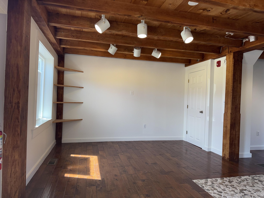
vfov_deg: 56.8
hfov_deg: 71.6
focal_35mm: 24
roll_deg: -1.5
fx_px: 183
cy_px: 99
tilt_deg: +0.4
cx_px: 132
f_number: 1.78
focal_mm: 6.76
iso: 50
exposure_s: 1/234
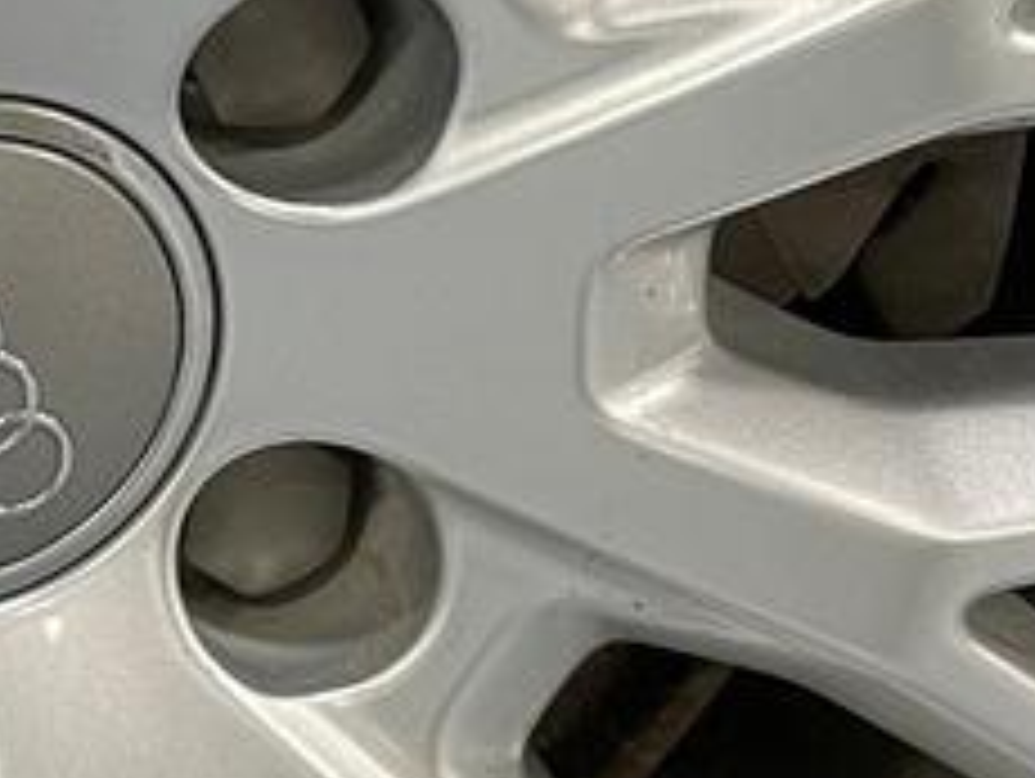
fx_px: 4160
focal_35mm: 139
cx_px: -270
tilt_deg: -23.0
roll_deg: -2.4
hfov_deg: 13.7
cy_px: -85
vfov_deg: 10.6
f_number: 1.6
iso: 100
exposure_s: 1/60
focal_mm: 5.1
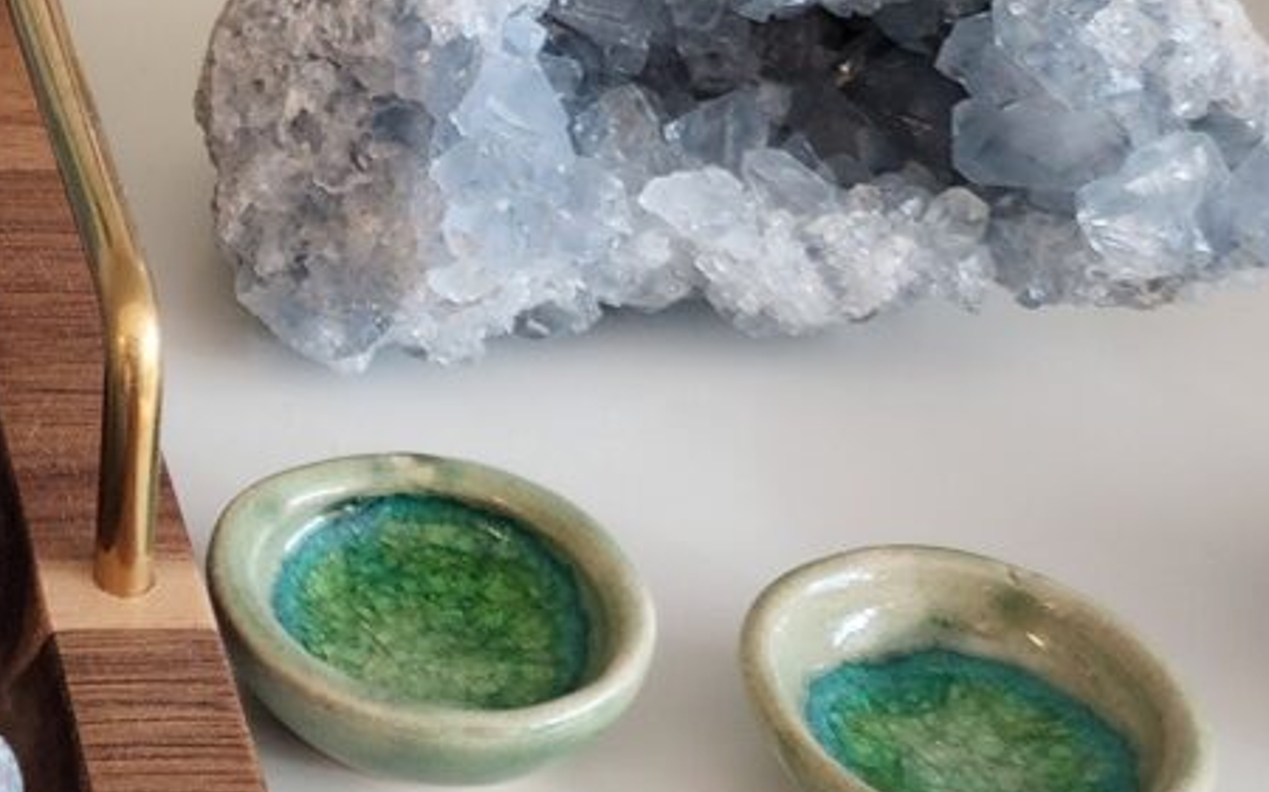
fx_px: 3838
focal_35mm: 111
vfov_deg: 11.1
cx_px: -620
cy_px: -564
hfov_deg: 17.0
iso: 80
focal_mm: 6.4
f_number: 1.8
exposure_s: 1/27.4
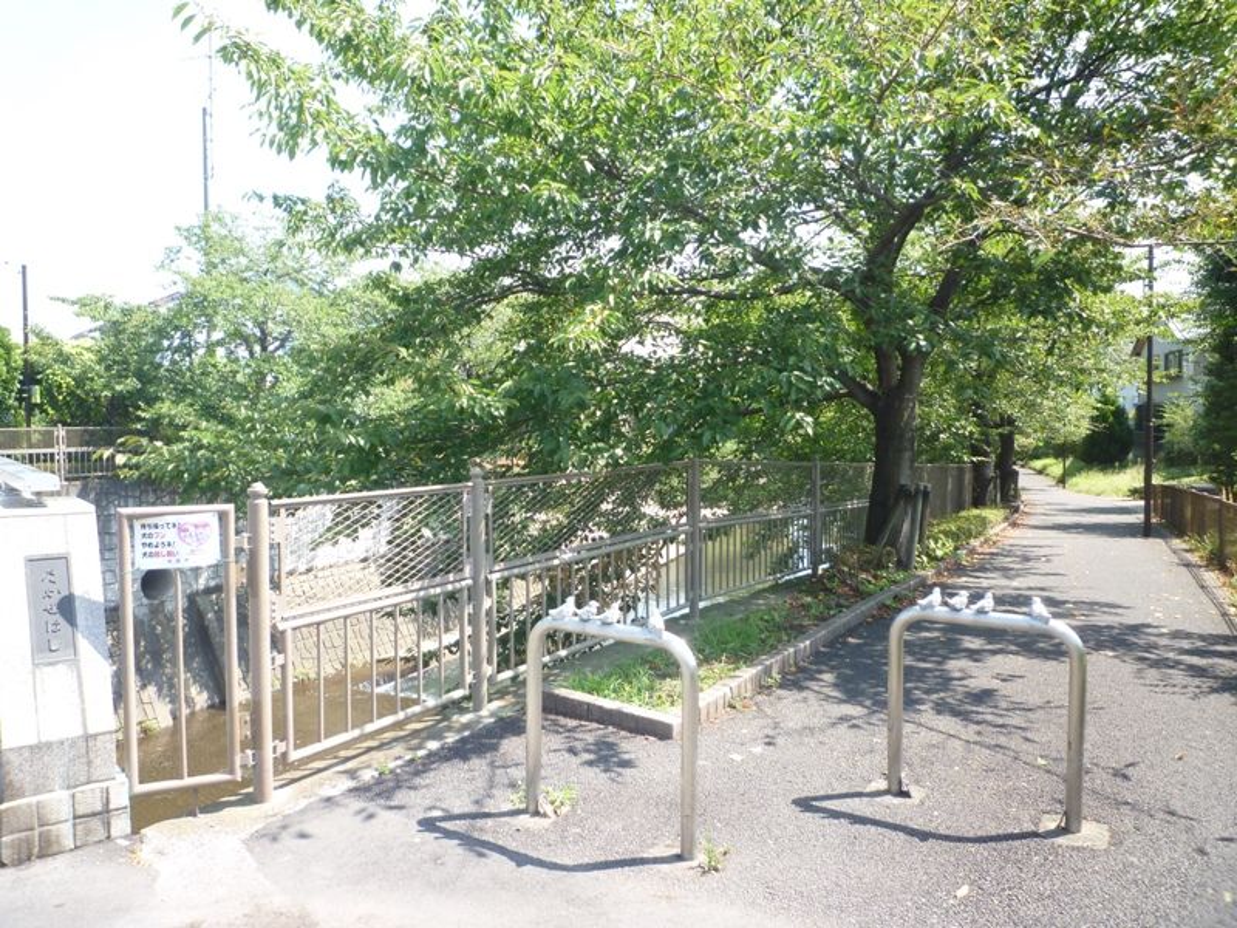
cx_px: 618
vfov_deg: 54.9
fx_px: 893
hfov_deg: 69.4
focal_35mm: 25
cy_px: 464
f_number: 2.8
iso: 80
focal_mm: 4.4
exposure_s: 1/200
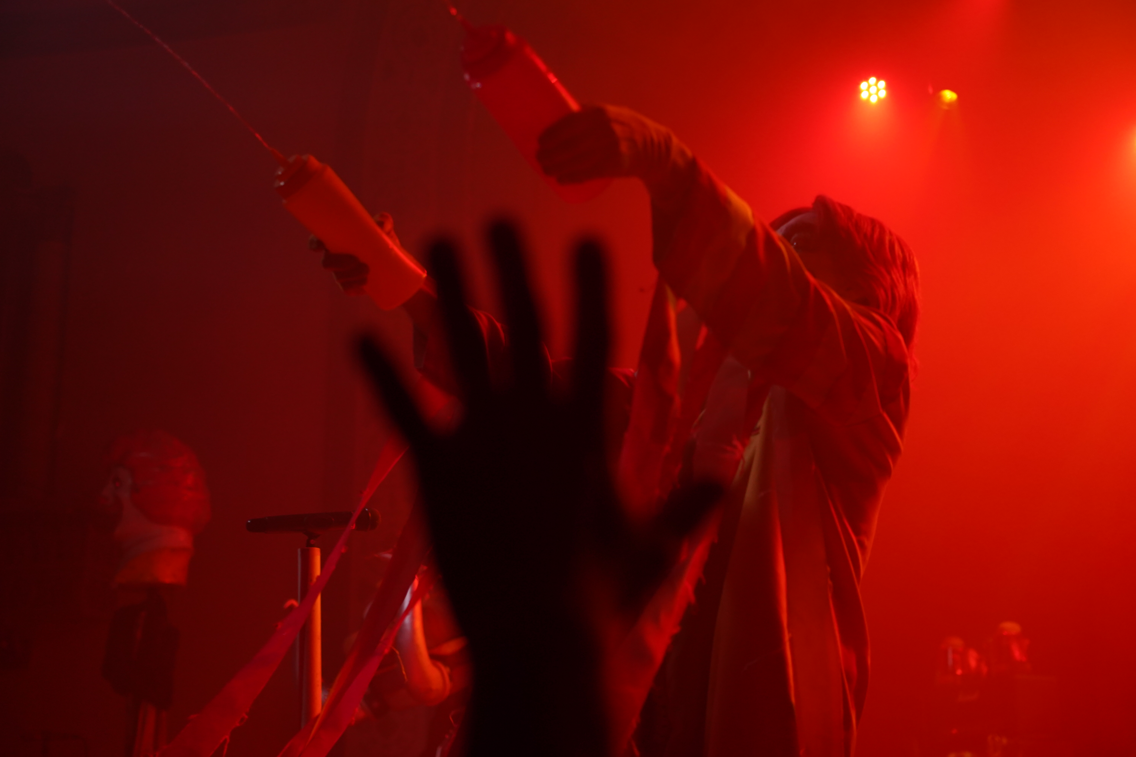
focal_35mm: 59
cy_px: 378
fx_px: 1862
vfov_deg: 23.0
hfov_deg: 33.9
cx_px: 568
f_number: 4
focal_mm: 59
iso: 2000
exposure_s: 1/160
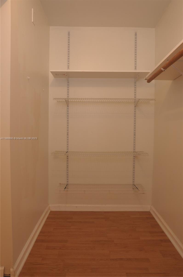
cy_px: 138
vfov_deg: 67.5
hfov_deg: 47.8
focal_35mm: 27
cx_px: 92
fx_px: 207
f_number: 13
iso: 200
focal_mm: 18
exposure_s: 1/1.6
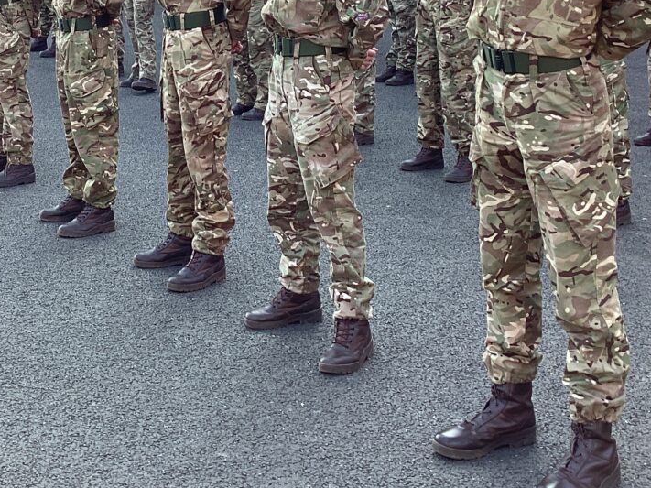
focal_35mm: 67
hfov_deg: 28.8
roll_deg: -1.1
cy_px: 20
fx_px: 1260
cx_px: 212
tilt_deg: -3.7
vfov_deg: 21.3
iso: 25
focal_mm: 3.3
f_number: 2.4
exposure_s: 1/100
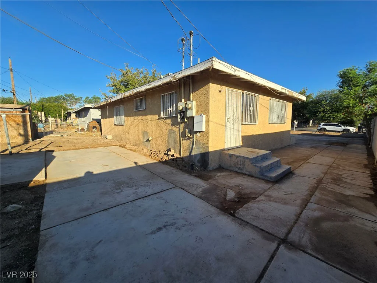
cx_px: 188
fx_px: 142
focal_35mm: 13
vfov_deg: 89.9
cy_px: 142
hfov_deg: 106.2
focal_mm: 2.2
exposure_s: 1/1571
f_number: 2.2
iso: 50
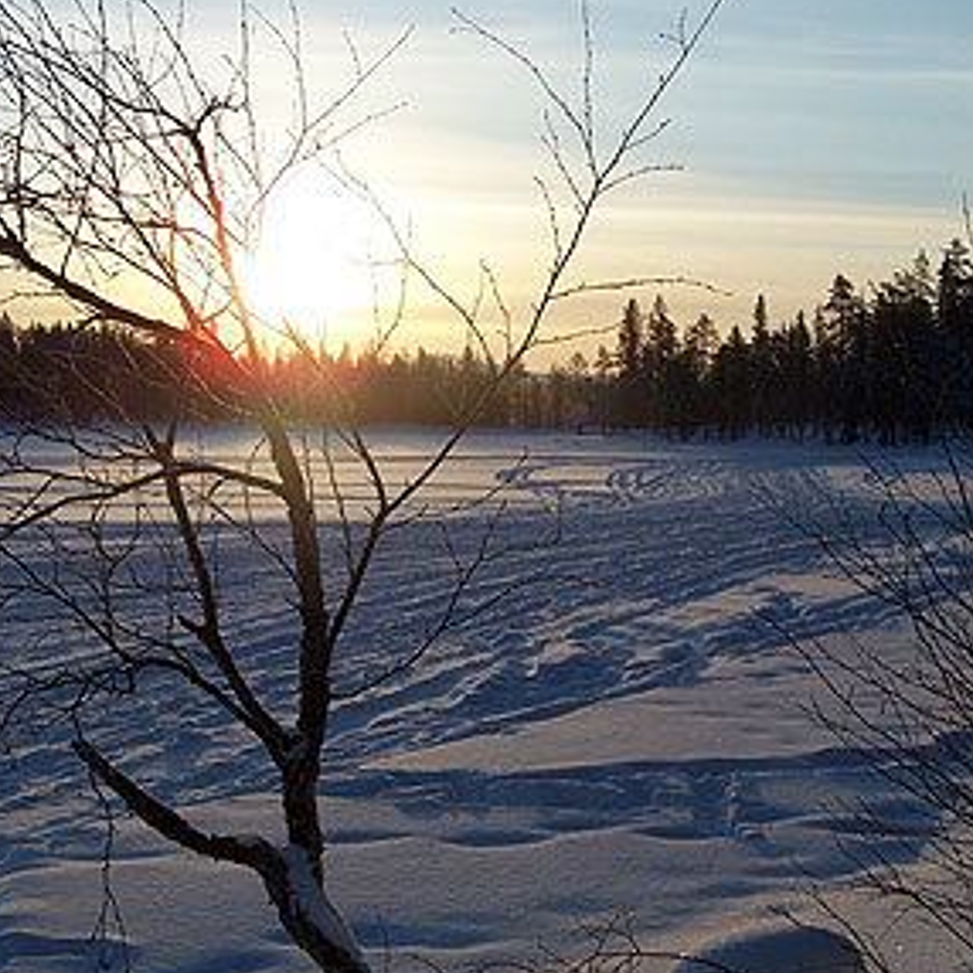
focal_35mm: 61
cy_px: 646
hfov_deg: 28.1
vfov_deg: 28.0
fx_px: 1940
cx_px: 405
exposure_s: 1/750
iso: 80
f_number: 4
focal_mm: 6.3
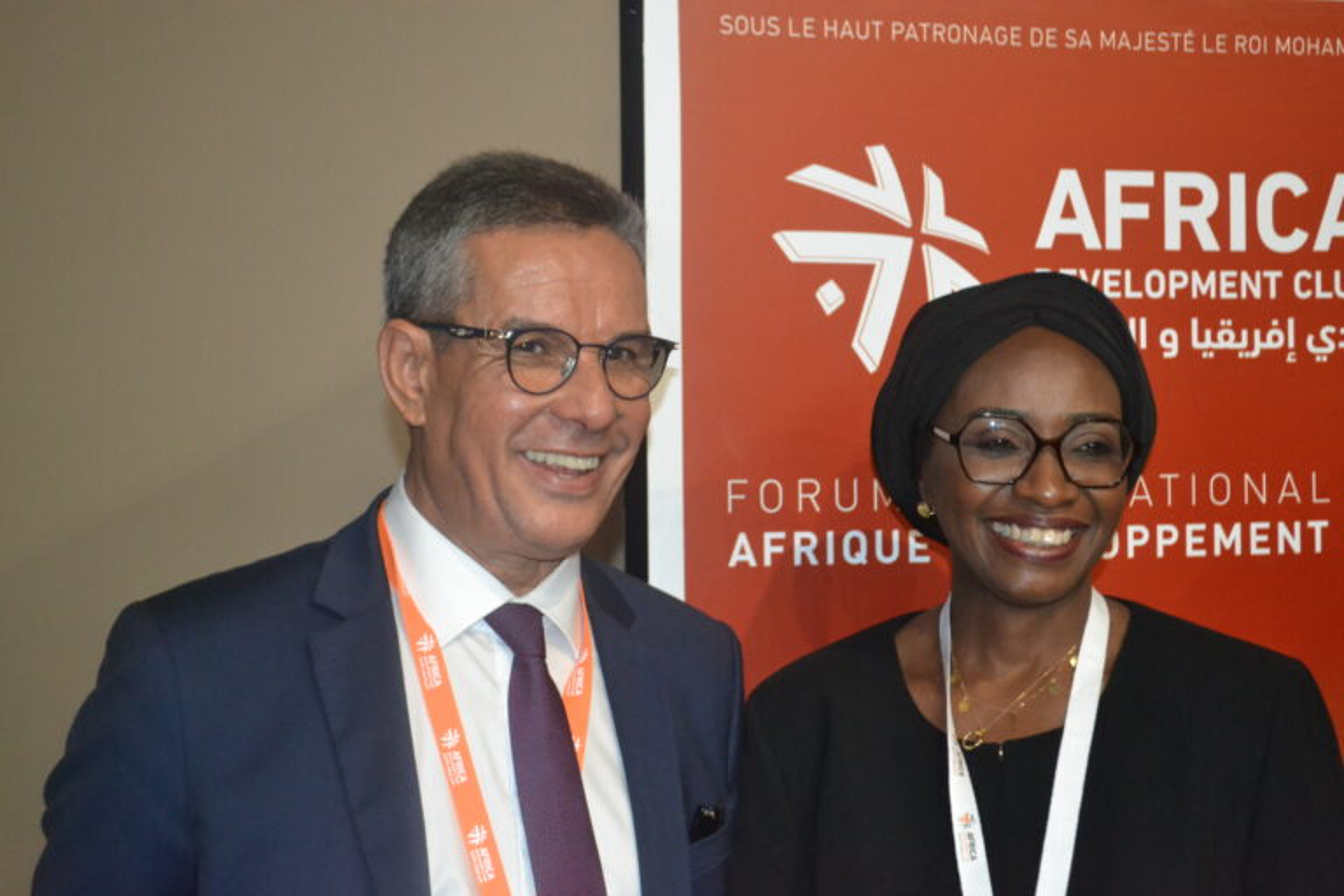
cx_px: 672
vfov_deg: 22.6
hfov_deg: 33.4
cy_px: 448
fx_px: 2240
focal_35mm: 60
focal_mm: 40
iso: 3200
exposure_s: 1/60
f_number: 5.3
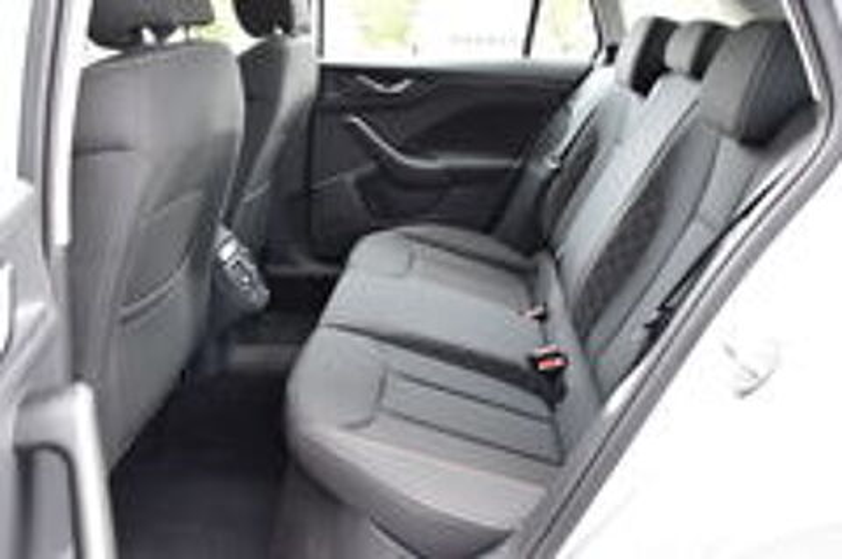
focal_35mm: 30
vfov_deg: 43.5
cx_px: 421
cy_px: 280
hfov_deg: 62.0
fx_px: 701
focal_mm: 20
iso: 800
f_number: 4
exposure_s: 1/60
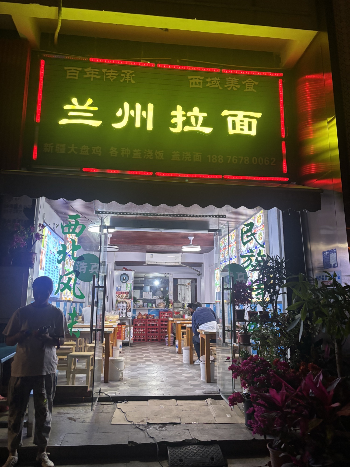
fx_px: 351
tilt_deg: +14.2
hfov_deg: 53.1
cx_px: 175
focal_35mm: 26
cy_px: 234
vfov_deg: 67.3
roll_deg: +1.8
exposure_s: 1/50
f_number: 1.6
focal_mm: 5.96
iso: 320
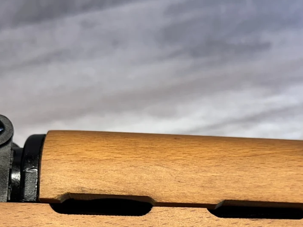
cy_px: 229
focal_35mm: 65
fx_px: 569
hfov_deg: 29.8
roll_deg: +6.4
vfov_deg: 21.7
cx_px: 152
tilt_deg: -42.4
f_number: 1.78
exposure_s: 1/120
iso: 64
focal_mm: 6.86
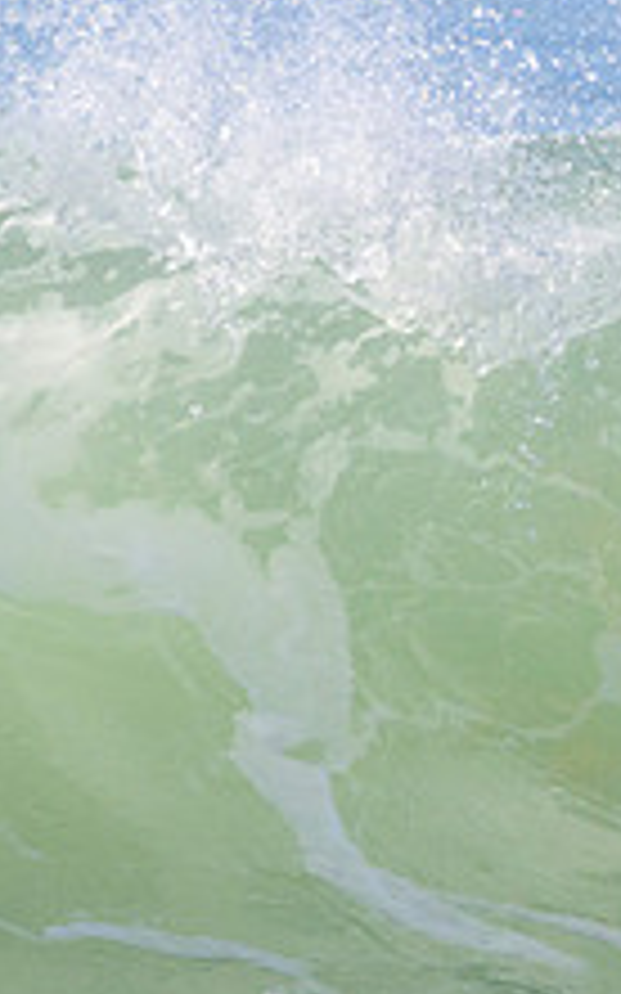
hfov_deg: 0.5
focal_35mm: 2810
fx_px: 76141
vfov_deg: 0.7
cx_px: 1229
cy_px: 495
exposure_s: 1/2000
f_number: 11
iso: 1100
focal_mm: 800
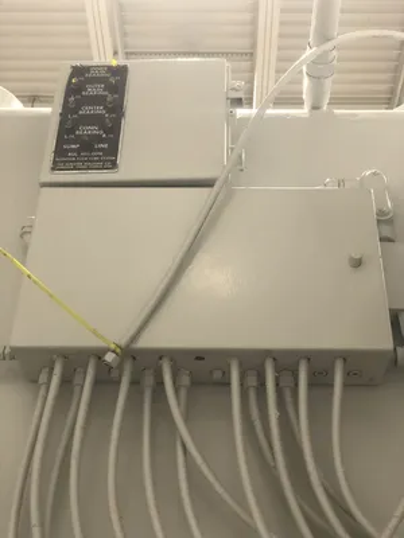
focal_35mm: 52
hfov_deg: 28.0
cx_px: 202
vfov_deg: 36.8
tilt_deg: +37.2
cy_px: 269
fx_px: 809
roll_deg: -3.4
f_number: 2.4
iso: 100
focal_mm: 6
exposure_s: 1/40
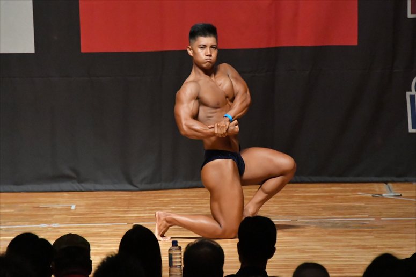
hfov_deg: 6.0
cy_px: 138
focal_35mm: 345
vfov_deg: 4.0
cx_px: 208
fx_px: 3985
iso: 12800
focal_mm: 230
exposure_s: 1/400
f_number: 5.6
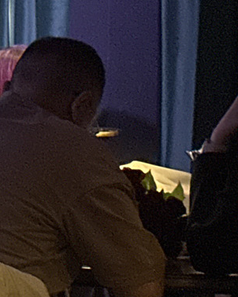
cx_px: -519
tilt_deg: +0.3
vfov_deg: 7.8
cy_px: 37
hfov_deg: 5.7
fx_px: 2185
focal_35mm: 248
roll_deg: -0.9
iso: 500
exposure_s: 1/36
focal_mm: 6.86
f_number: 1.78
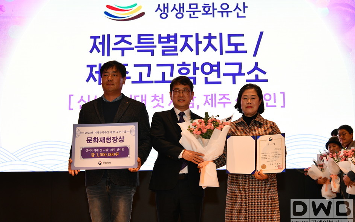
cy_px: 112
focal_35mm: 54
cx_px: 178
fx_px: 523
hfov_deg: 37.5
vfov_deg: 24.0
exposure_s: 1/160
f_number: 5
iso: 2500
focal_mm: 52
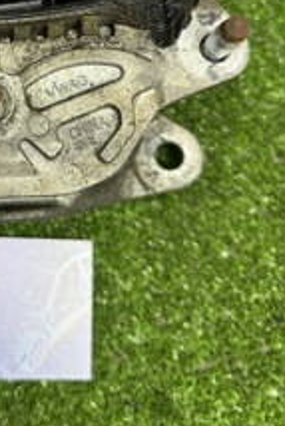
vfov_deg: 33.9
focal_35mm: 56
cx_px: -48
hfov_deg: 22.5
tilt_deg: -76.8
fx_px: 664
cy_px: 52
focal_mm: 6.76
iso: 100
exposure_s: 1/100
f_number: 1.78
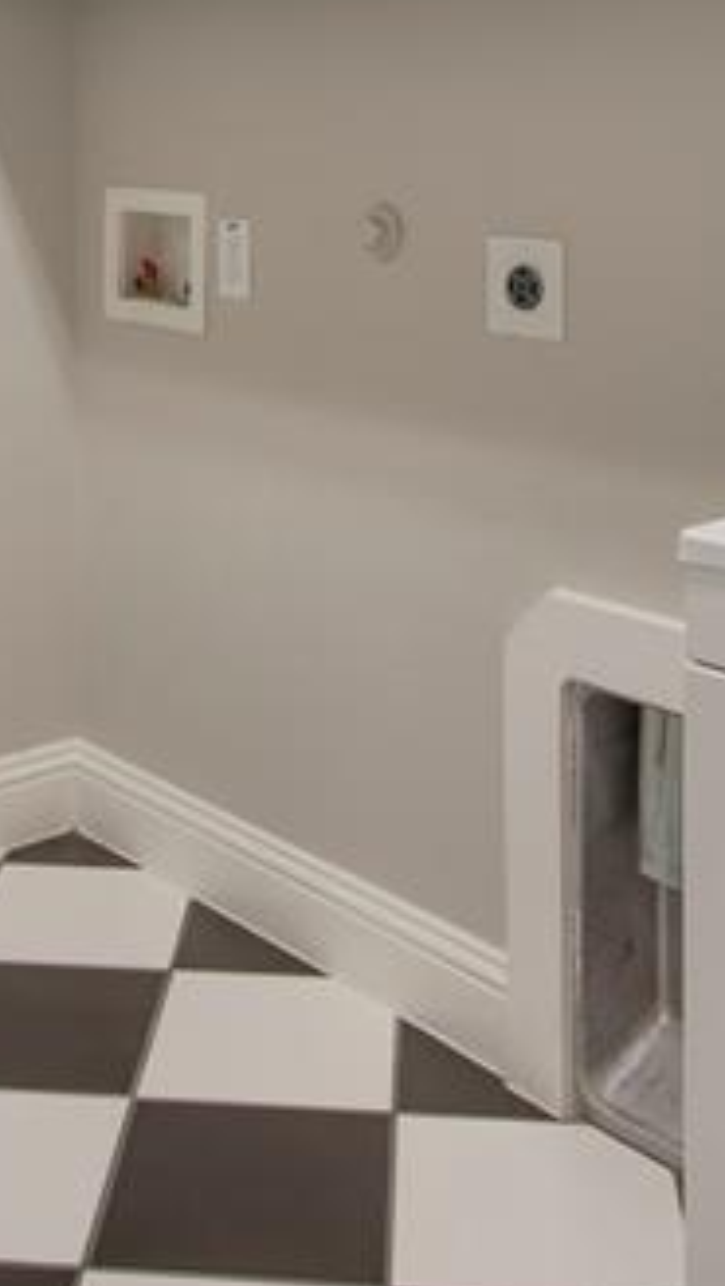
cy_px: 110
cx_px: 263
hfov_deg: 24.4
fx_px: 1671
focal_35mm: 49
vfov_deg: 38.9
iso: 100
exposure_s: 1/4
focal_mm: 10
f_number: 8
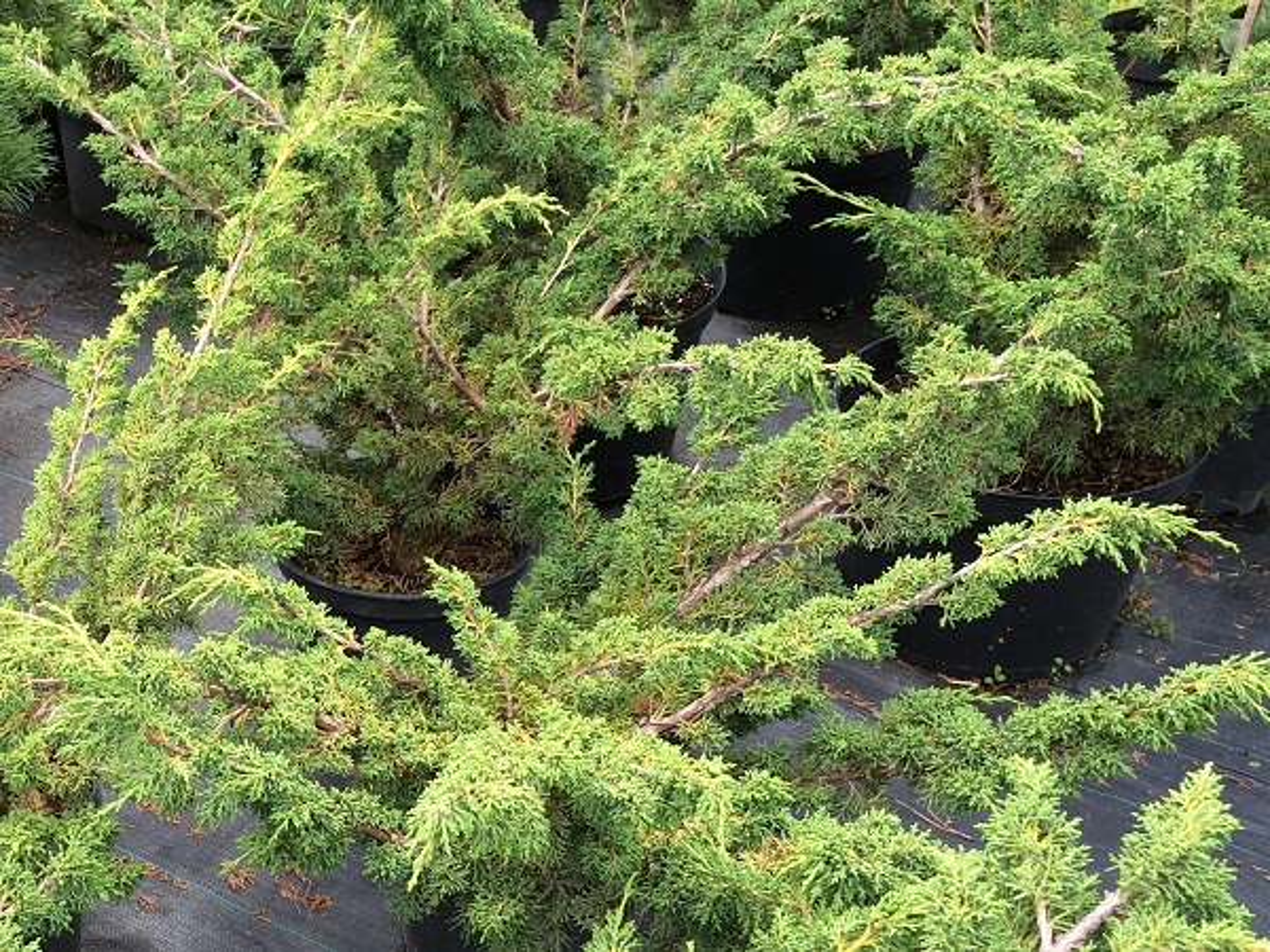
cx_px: 635
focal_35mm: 29
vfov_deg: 48.2
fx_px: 1064
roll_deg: -0.4
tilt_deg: -36.5
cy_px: 476
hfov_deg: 61.7
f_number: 2.2
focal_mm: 4.15
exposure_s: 1/110
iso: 32
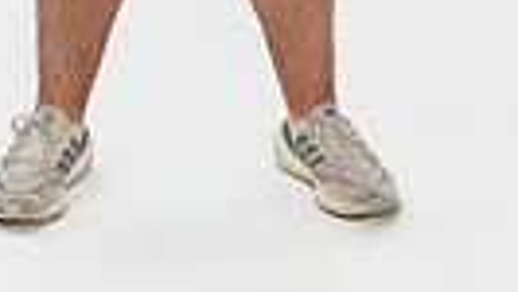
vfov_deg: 6.5
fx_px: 2433
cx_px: 187
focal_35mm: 177
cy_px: -452
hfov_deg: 12.1
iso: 640
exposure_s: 1/250
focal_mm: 50
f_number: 8
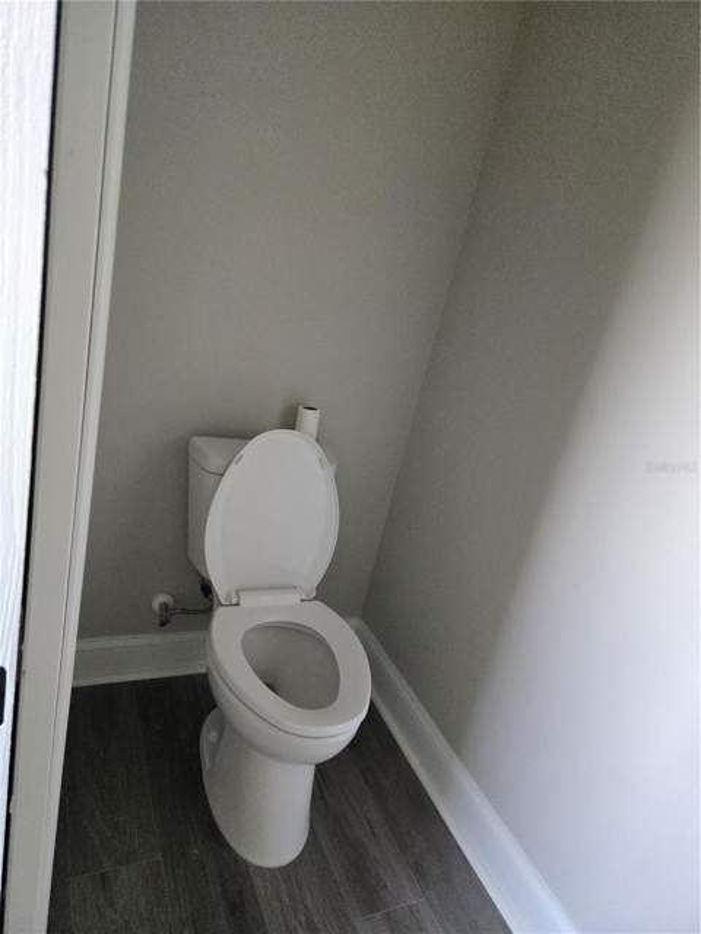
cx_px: 350
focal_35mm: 23
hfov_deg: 58.9
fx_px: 621
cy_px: 467
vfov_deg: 73.9
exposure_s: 1/120
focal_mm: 5.4
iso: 1000
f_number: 1.8
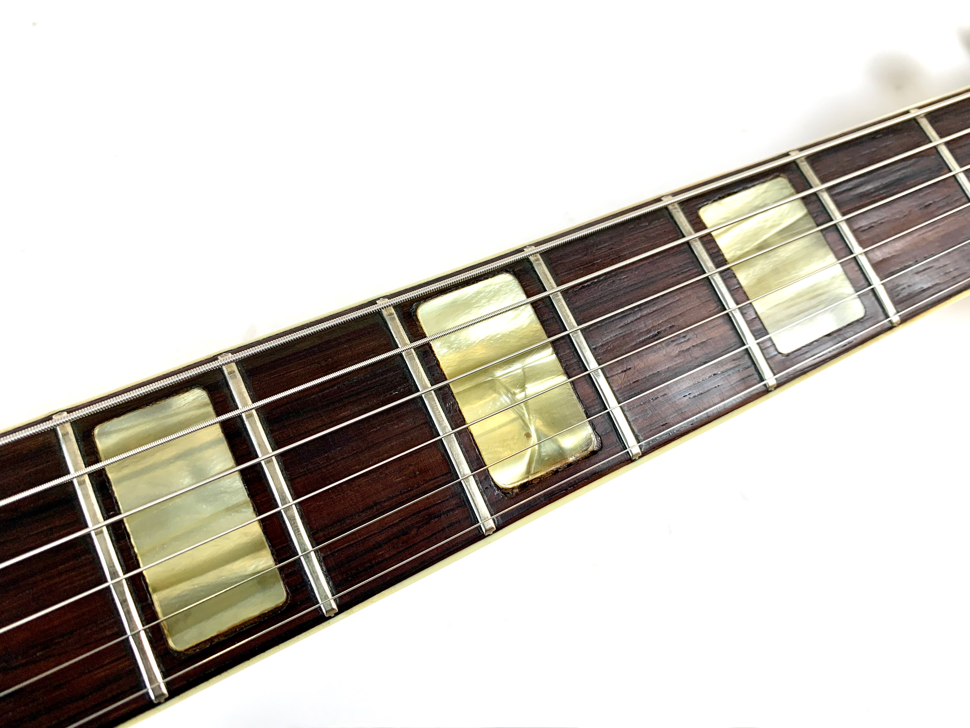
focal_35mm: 26
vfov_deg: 53.1
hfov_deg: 67.3
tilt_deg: -70.2
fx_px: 729
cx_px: 485
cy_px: 364
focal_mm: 4.25
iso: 64
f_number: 1.8
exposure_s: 1/100
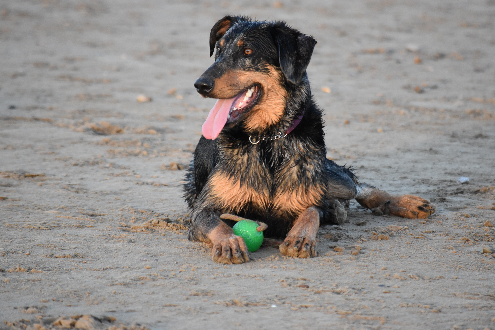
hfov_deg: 5.1
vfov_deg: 3.4
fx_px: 5570
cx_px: 248
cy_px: 165
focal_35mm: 405
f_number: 5.6
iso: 1800
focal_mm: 270
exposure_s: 1/500
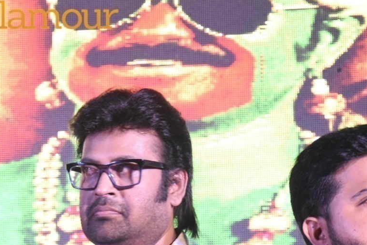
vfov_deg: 5.9
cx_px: 192
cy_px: 215
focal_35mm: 233
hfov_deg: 8.8
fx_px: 2375
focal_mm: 85
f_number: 6.3
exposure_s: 1/125
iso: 3200
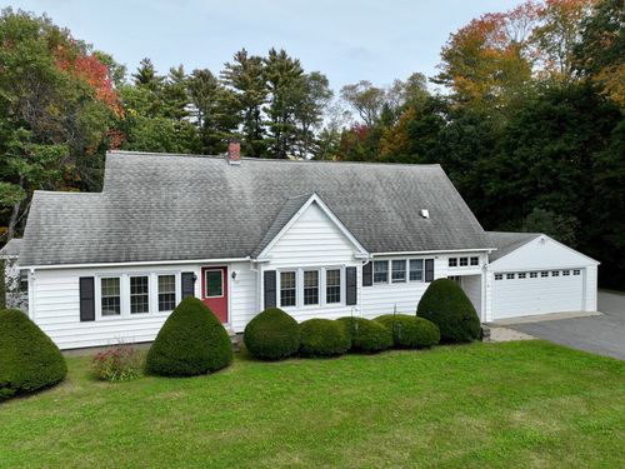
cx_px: 312
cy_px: 234
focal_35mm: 24
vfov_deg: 56.8
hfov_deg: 71.6
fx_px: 433
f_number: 2.8
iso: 140
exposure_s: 1/2000
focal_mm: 12.29
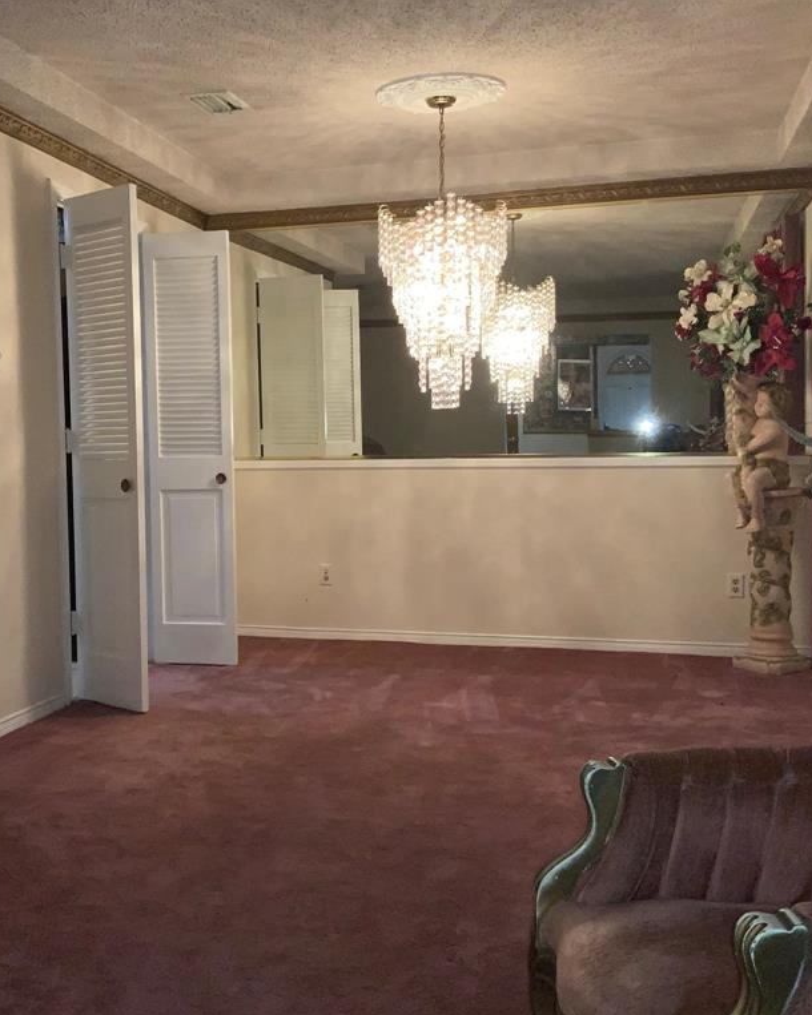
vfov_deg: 47.9
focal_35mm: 38
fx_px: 1142
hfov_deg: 38.9
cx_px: 307
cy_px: 508
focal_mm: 3
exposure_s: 1/60
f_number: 1.8
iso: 50
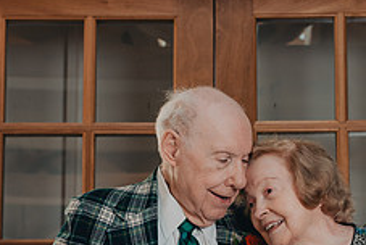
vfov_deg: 10.7
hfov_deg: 16.1
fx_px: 1293
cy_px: 264
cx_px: 240
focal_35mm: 127
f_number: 5.6
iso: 400
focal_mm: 48
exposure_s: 1/200
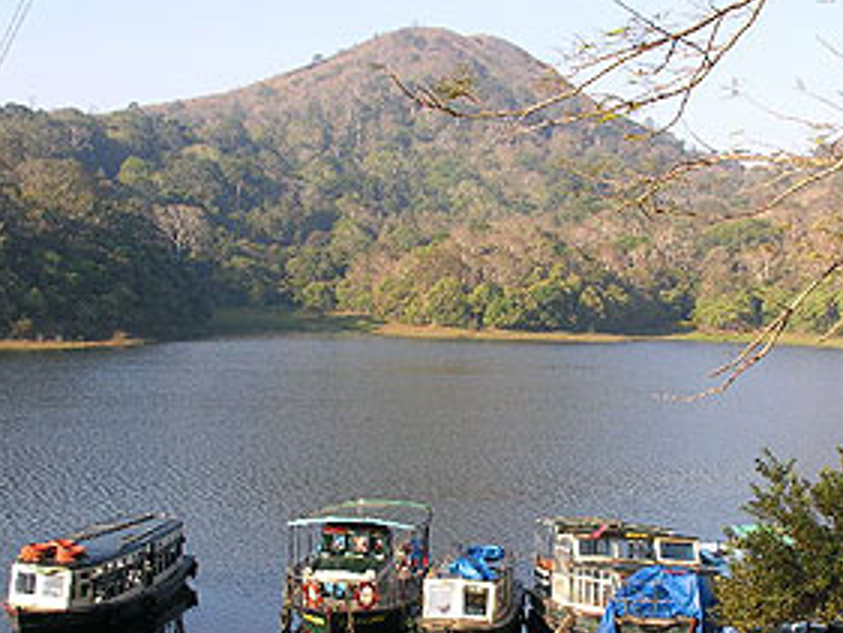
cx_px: 459
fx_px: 1364
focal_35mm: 56
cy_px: 462
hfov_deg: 34.3
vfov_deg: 25.9
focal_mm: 8.9
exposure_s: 1/114
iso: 50
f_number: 5
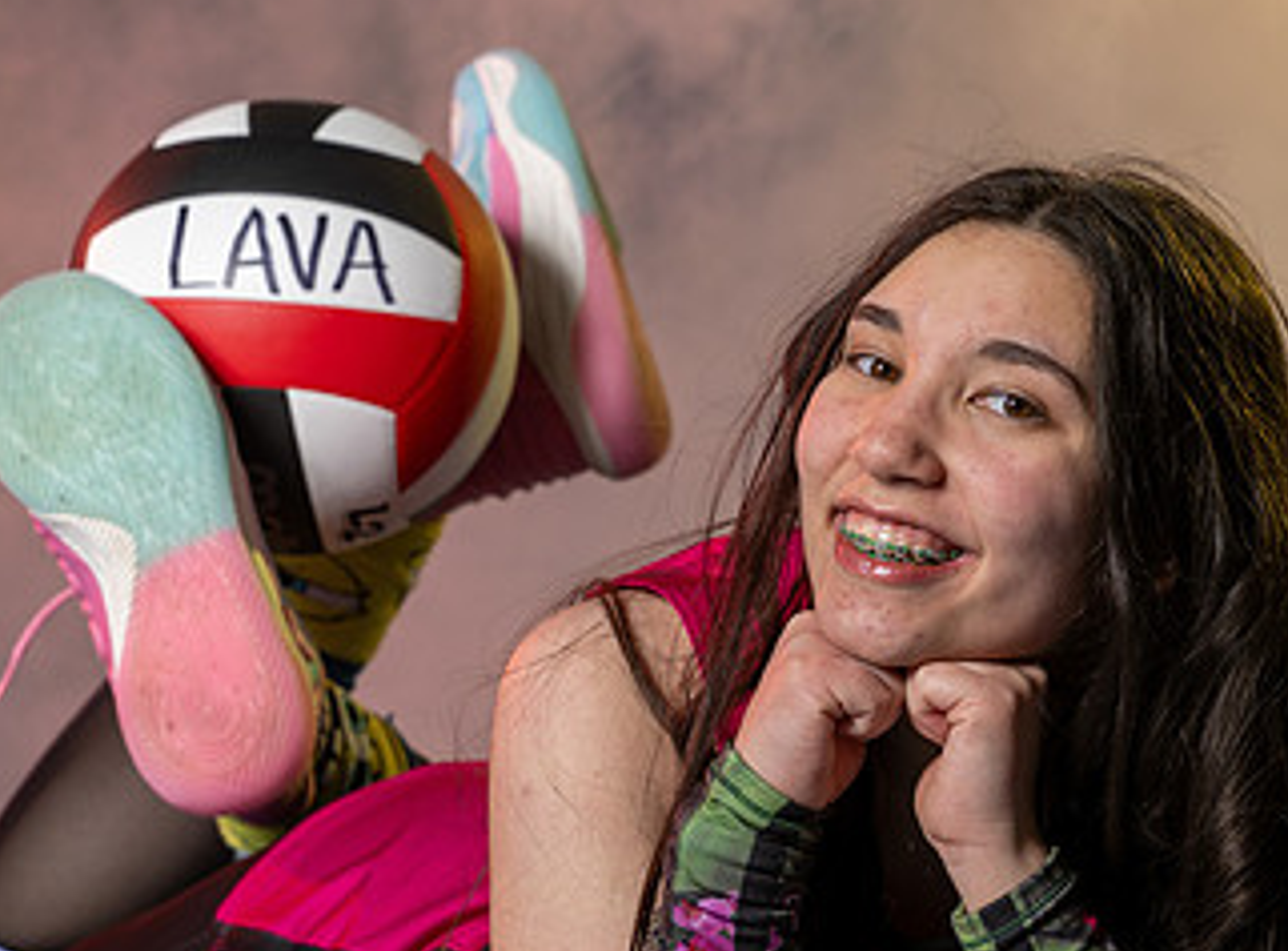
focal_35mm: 362
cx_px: 956
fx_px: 13394
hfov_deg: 5.5
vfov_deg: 4.1
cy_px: 570
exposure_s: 1/125
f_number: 5.6
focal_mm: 145
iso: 64
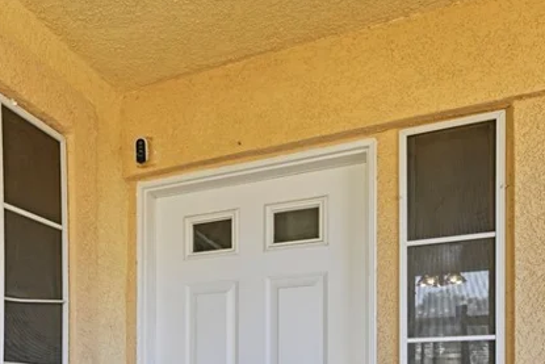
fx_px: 560
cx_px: 88
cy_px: 383
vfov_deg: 32.4
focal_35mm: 37
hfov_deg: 48.1
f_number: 9
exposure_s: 1/125
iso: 64
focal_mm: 15
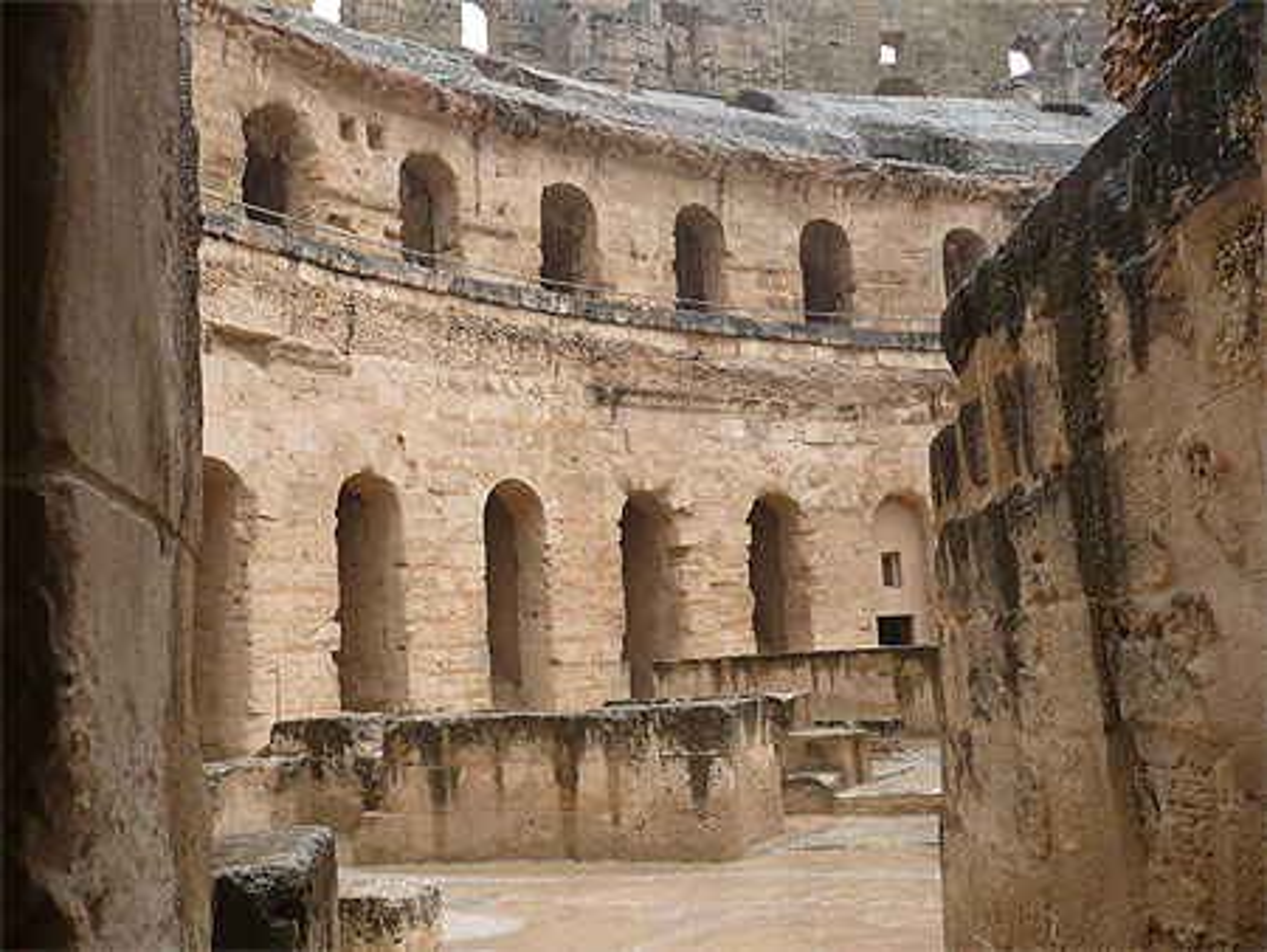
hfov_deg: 52.6
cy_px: 476
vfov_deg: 40.7
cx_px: 634
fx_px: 1282
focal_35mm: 35
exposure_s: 1/60
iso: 100
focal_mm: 5.8
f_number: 2.8
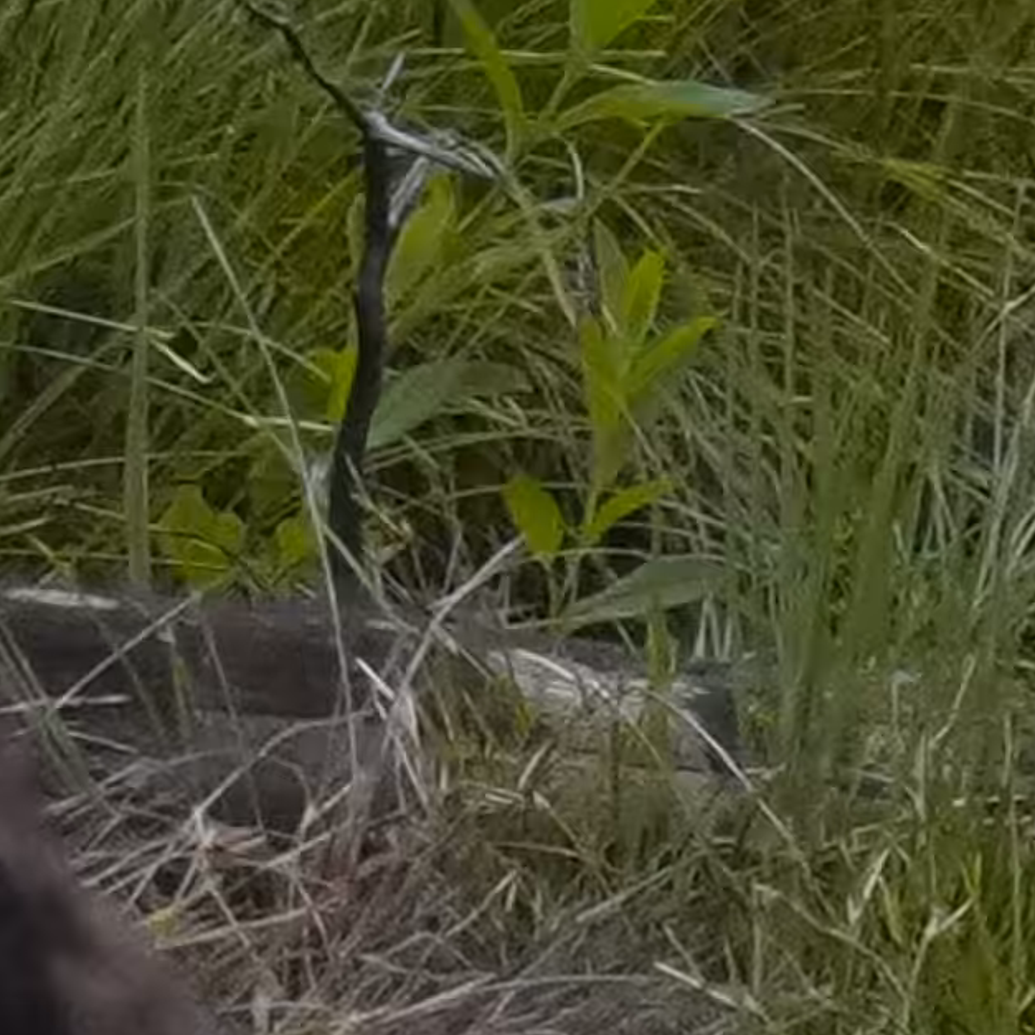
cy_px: -1088
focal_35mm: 6852
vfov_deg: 0.3
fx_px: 231785
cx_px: 3562
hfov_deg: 0.3
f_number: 6.3
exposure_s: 1/1000
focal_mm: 600
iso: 2000
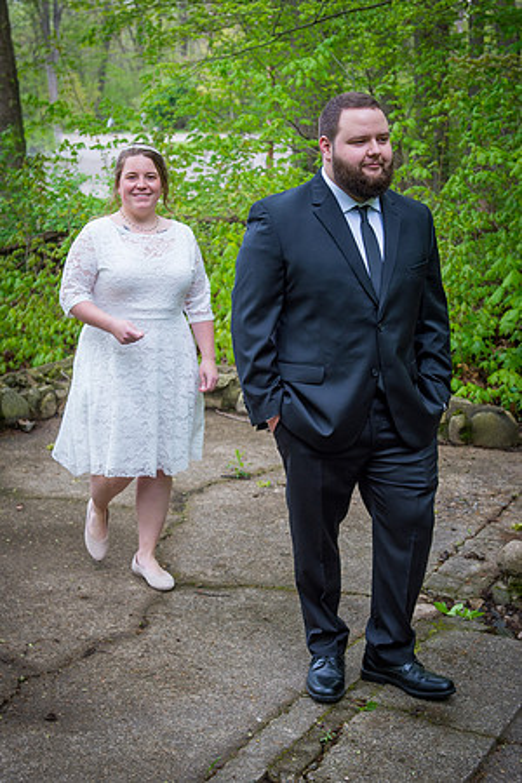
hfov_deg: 21.6
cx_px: 248
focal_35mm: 63
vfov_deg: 31.9
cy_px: 392
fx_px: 1371
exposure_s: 1/180
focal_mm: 42
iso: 400
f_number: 4
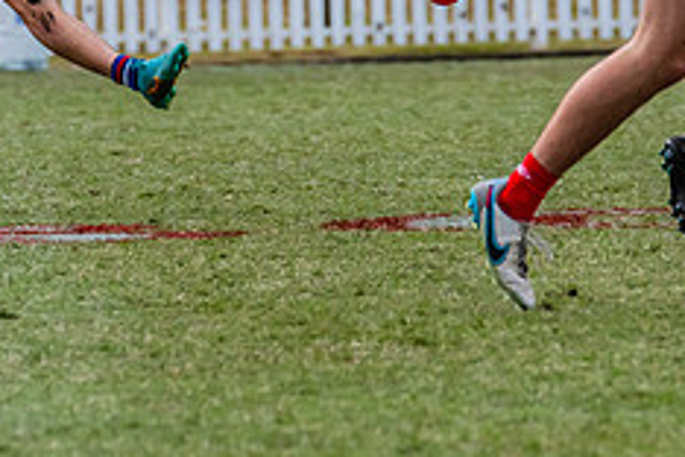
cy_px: -109
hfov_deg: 1.7
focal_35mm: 1208
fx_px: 22984
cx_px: 60
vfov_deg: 1.1
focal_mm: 420
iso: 800
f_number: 8
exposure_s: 1/1600
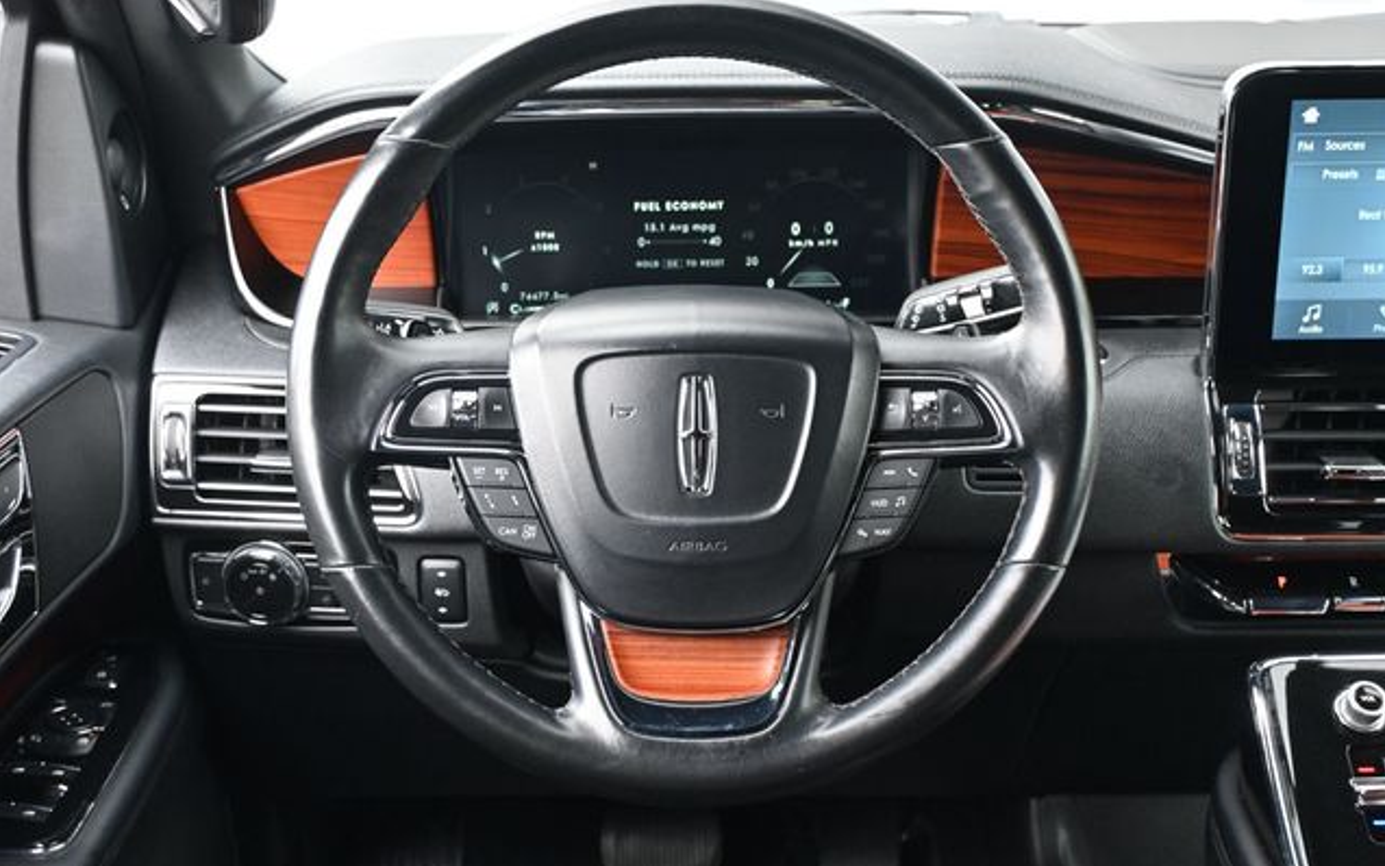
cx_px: 694
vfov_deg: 29.8
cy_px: 405
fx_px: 1623
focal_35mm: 43
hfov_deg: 46.2
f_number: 4.5
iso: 720
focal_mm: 28
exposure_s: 1/125
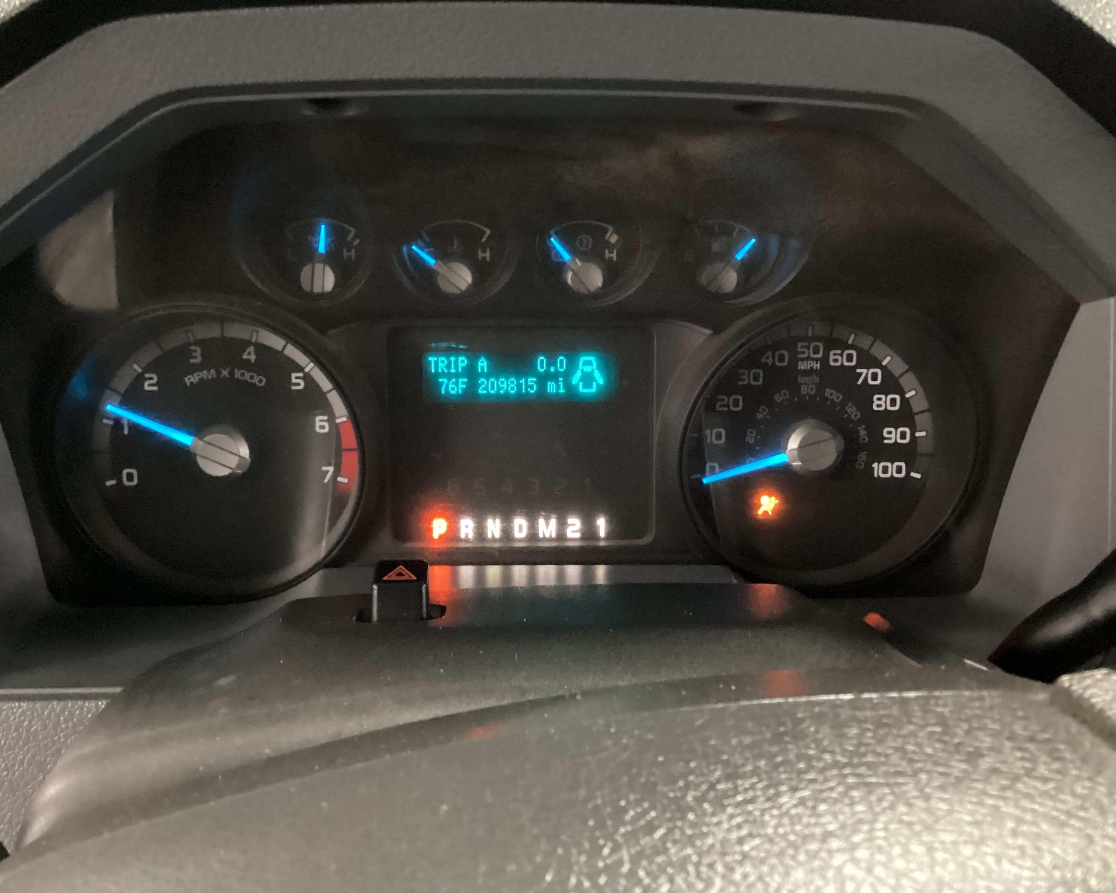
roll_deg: -2.1
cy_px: 445
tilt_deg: -29.6
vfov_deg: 44.5
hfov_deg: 54.2
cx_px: 523
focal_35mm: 33
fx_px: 1090
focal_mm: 3.3
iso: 800
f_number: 2.4
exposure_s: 1/15
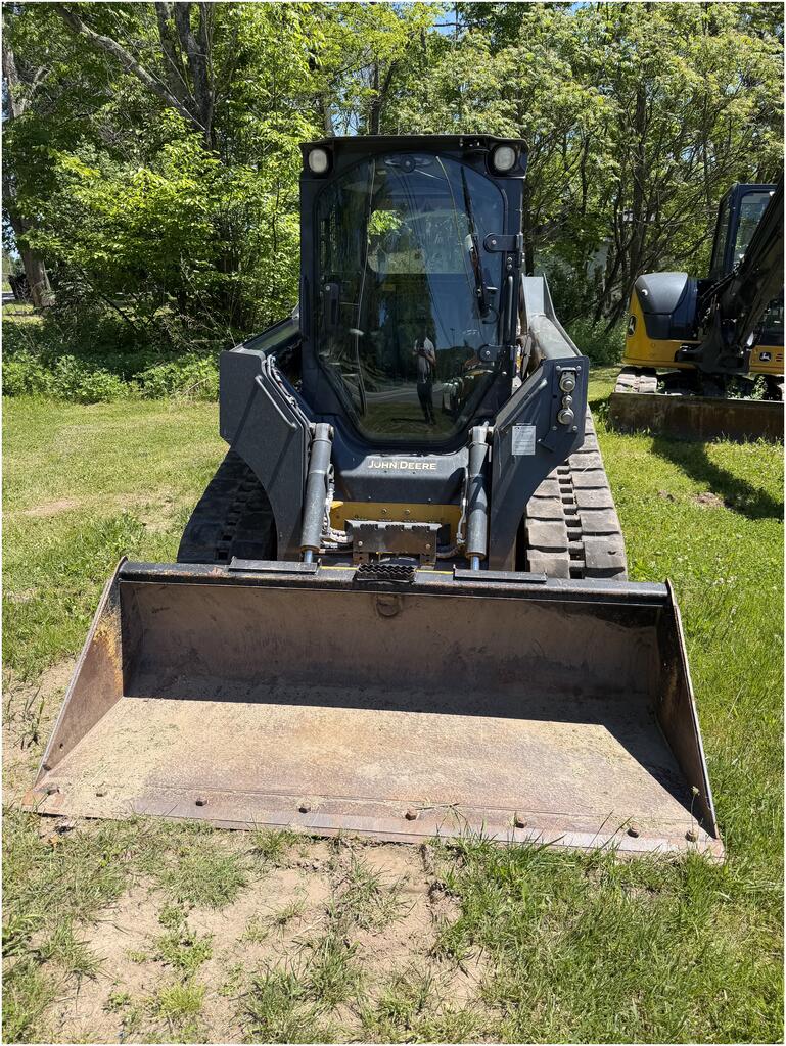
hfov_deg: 56.9
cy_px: 523
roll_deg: +4.8
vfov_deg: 71.6
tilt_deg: -17.4
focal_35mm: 24
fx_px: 726
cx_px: 393
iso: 80
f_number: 1.78
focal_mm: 6.76
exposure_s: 1/2232
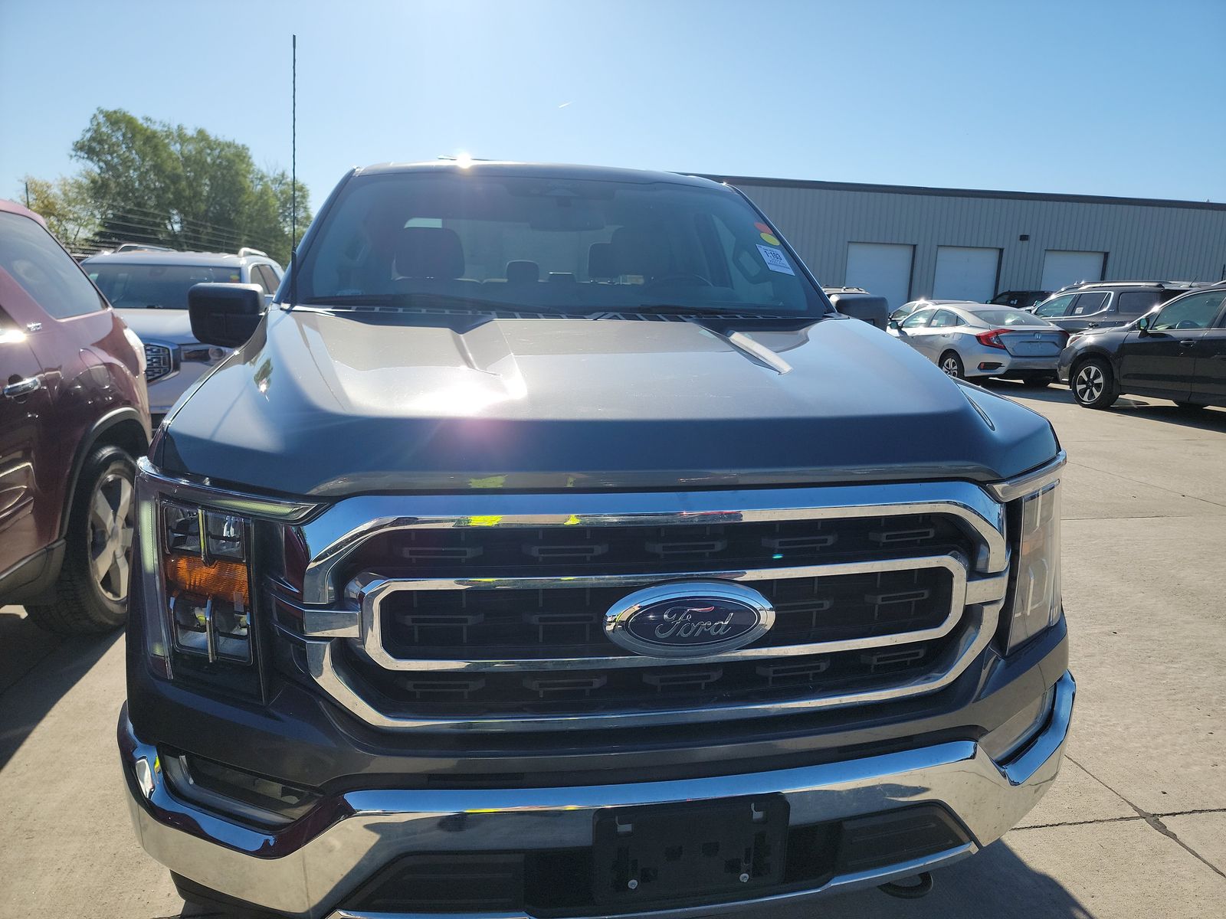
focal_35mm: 24
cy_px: 460
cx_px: 613
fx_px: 850
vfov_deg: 56.8
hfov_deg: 71.6
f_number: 1.8
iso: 50
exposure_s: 1/921
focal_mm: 6.7
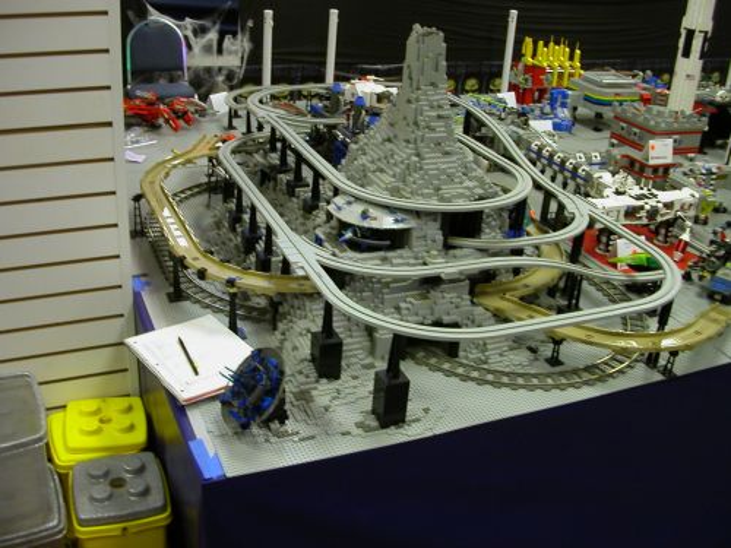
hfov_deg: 50.1
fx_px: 781
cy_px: 274
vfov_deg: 38.7
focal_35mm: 37
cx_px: 366
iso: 100
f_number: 2.7
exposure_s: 1/13.6
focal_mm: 5.6
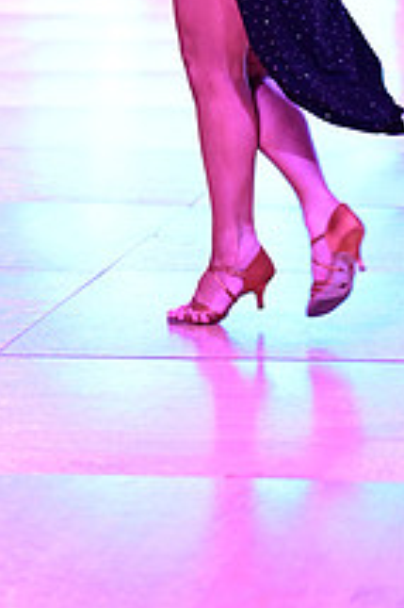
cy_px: -198
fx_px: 4501
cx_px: -31
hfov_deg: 5.1
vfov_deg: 7.6
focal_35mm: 267
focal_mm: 99
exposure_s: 1/320
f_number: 2.8
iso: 2000
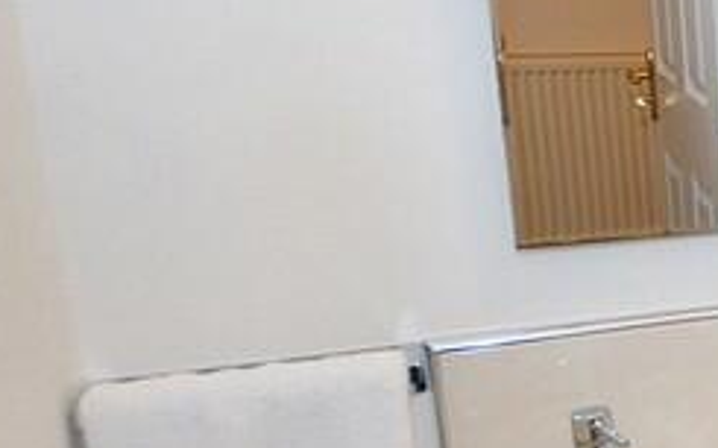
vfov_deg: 20.3
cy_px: 221
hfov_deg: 20.8
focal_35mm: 64
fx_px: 1252
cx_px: 1322
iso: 400
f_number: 4
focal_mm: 10
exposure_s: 1/60
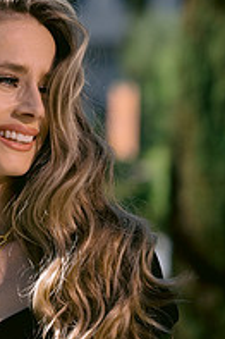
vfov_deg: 10.6
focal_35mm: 194
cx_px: 5
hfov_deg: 7.0
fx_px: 1822
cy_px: 308
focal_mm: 85
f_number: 2.8
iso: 400
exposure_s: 1/8000
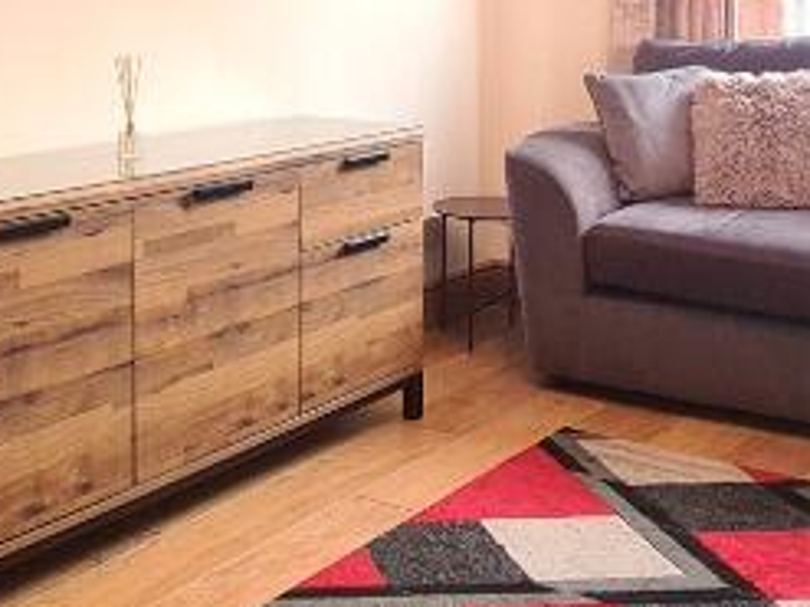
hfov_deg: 35.5
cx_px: 371
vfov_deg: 26.1
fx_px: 1263
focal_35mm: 54
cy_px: 52
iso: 400
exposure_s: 1/50
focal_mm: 2.2
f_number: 2.2
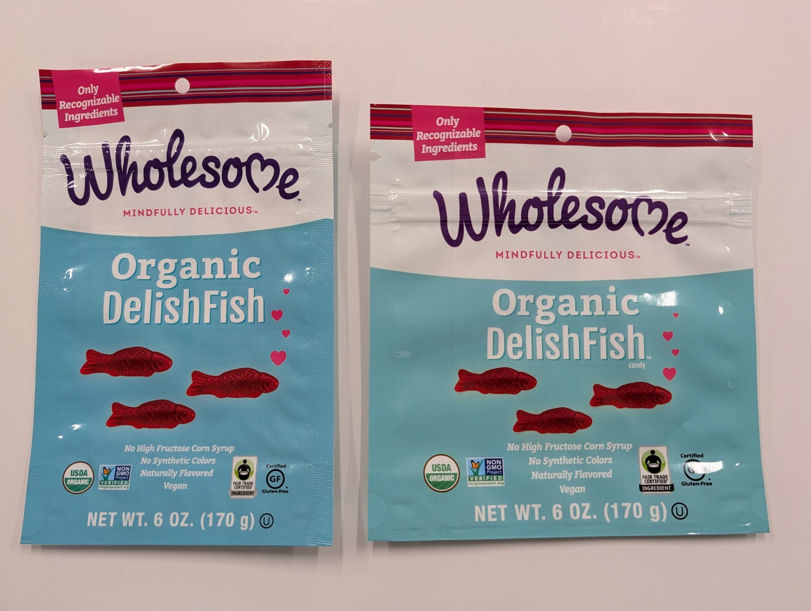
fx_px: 563
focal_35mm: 24
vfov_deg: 56.9
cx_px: 406
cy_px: 306
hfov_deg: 71.5
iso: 39
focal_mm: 6.9
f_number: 1.68
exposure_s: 1/57.5
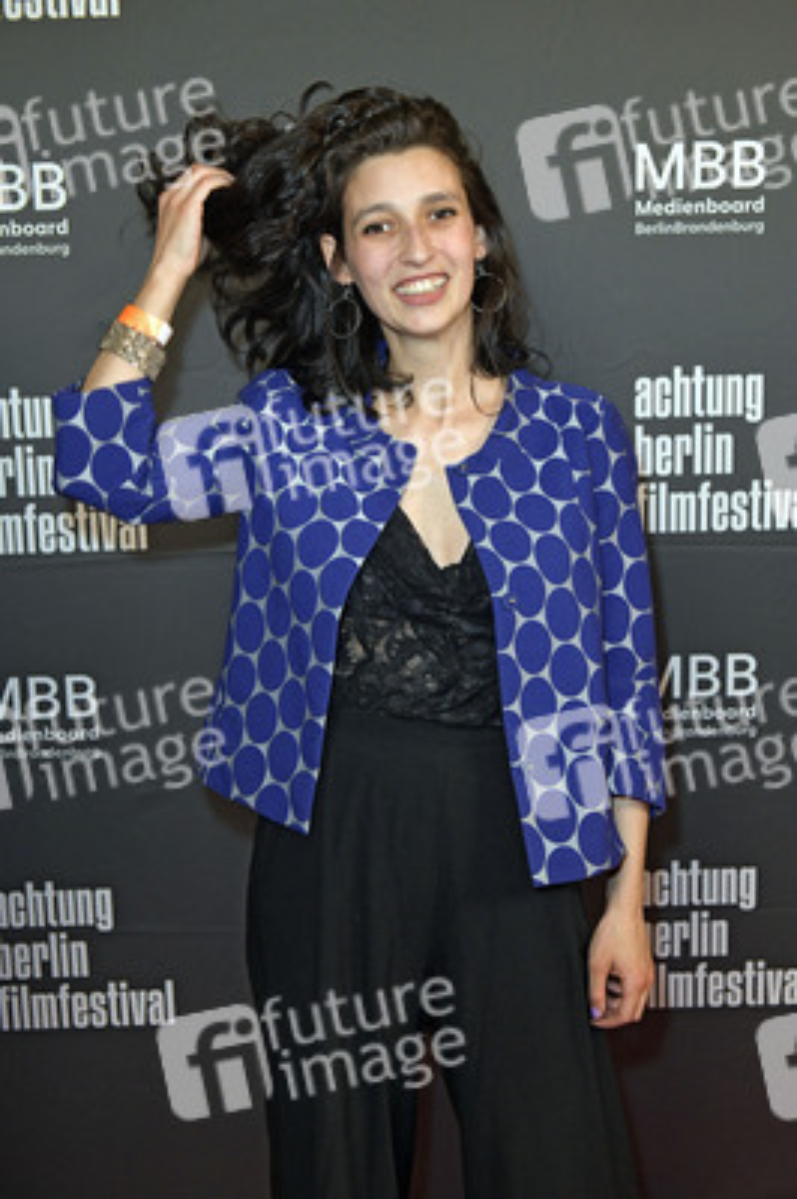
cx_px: 398
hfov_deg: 30.5
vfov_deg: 44.5
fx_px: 1464
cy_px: 600
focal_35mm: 44
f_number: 6.3
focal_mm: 44
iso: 2000
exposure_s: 1/250
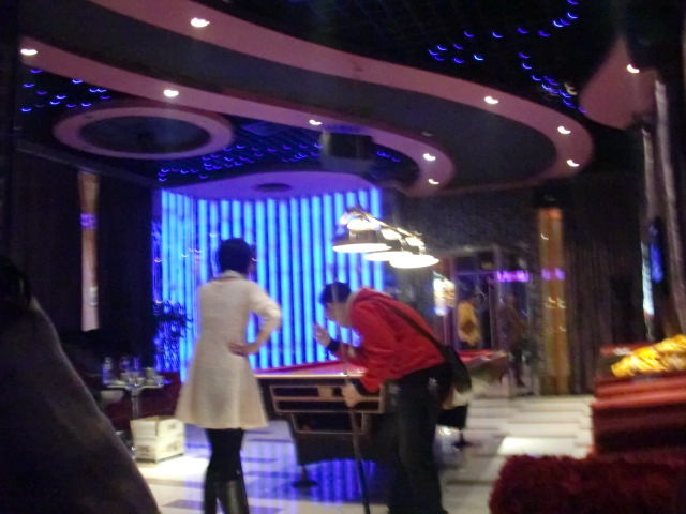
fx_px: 713
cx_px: 343
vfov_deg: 39.7
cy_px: 257
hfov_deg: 51.4
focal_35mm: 36
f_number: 2.8
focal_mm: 6.3
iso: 1600
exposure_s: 1/40
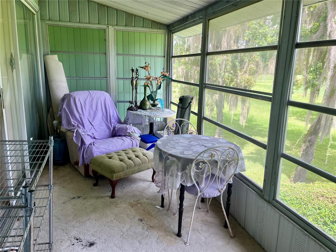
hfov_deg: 67.3
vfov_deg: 53.1
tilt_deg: -12.3
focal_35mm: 26
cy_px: 126
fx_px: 252
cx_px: 168
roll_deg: -1.7
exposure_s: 1/309
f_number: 1.6
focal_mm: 5.1
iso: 50
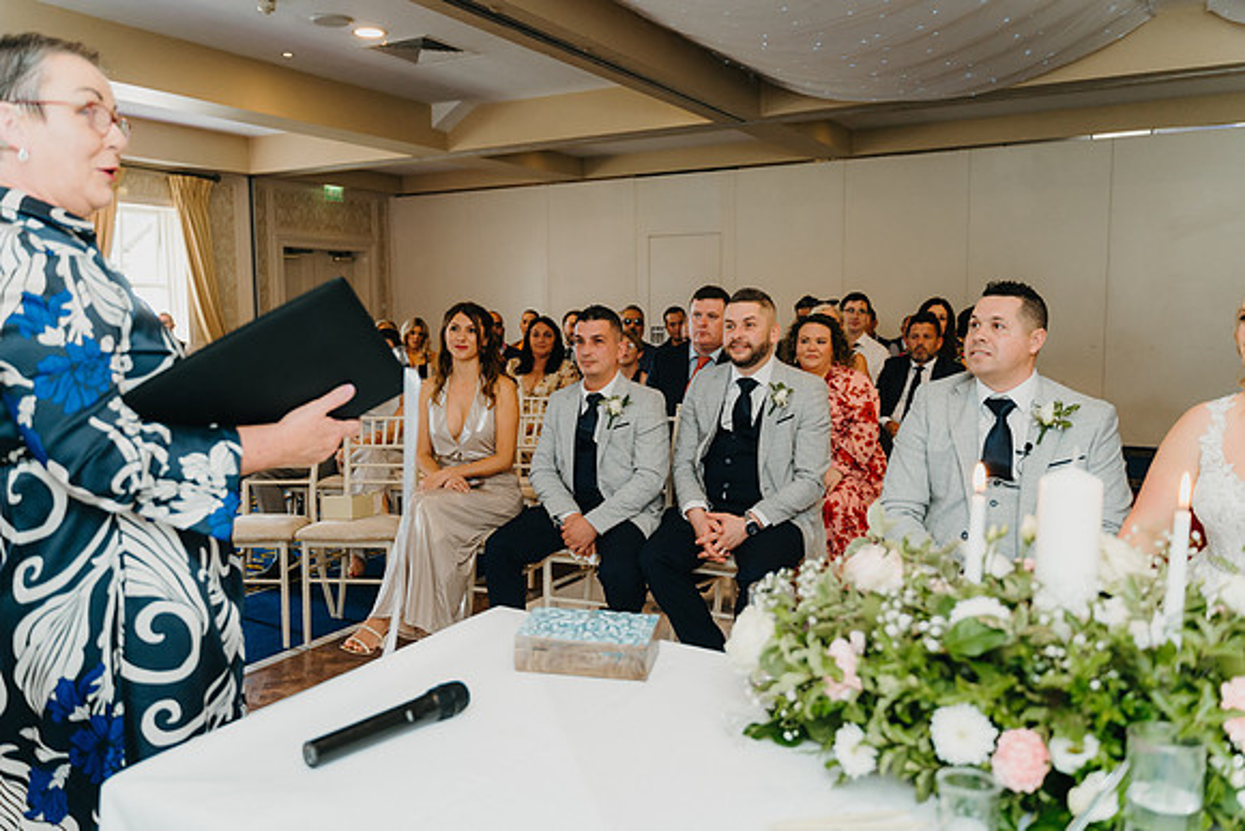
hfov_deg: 65.5
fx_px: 969
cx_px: 622
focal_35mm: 28
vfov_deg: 46.4
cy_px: 416
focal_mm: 28
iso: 1000
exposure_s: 1/200
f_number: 2.8
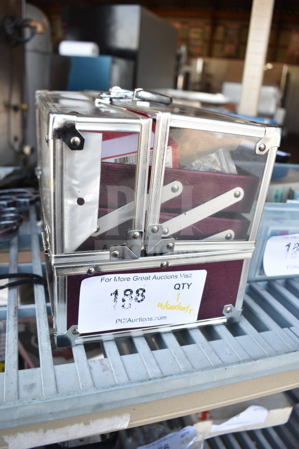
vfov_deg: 61.9
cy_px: 224
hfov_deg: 43.6
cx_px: 150
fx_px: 374
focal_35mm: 30
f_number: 4.5
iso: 200
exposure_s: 1/80
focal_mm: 20
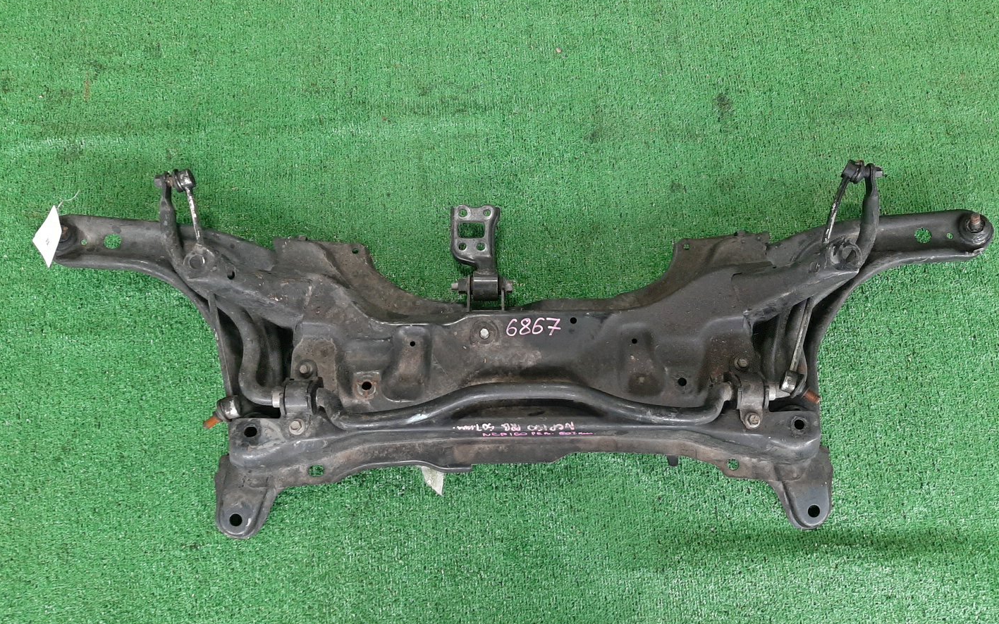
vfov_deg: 44.5
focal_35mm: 28
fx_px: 762
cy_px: 304
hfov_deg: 66.5
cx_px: 503
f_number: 1.7
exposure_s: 1/50
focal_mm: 3.93
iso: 226
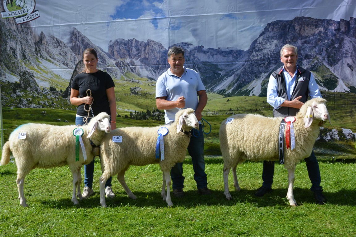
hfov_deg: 49.6
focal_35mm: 39
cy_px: 118
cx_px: 178
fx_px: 386
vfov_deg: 34.2
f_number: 8
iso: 140
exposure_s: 1/250
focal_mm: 26
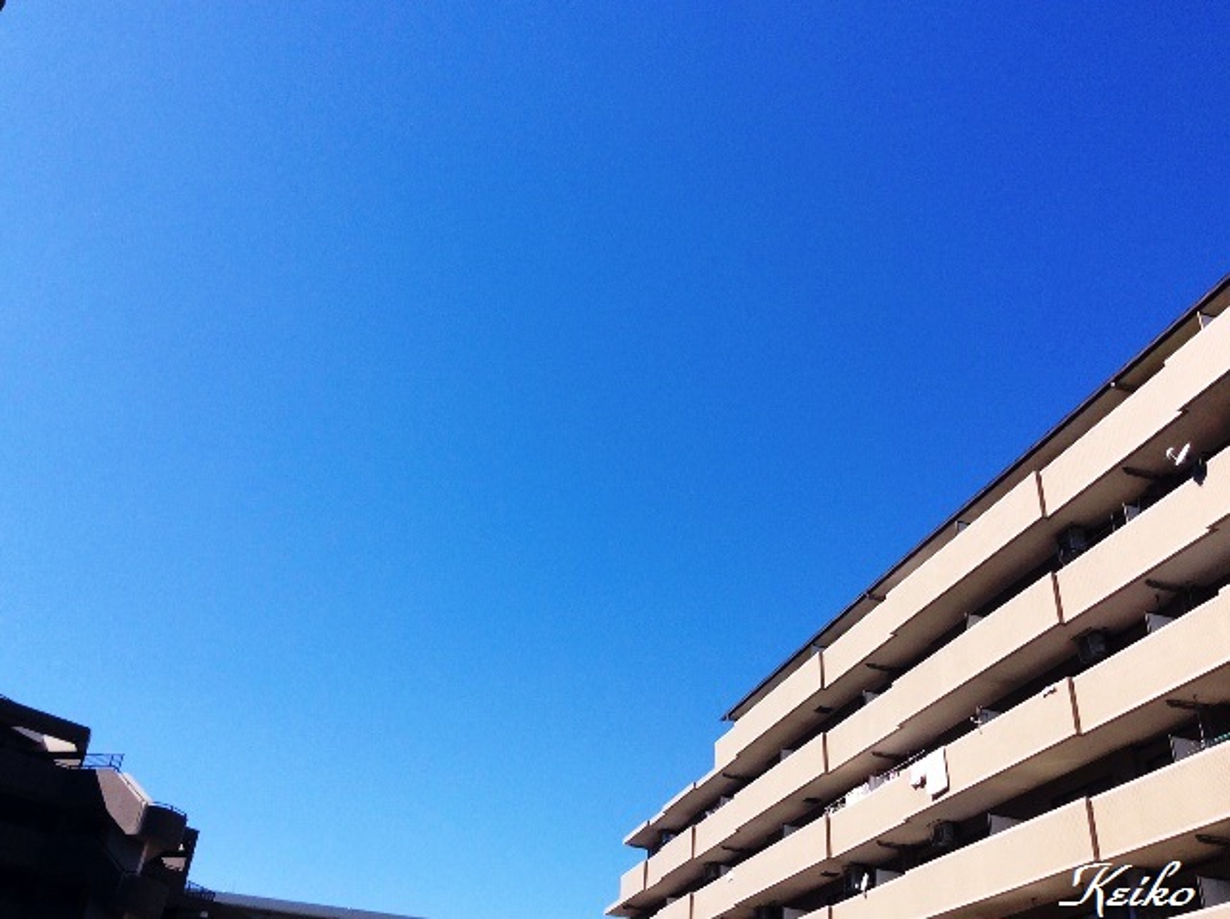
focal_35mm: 32
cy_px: 460
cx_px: 615
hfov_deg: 56.9
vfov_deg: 44.1
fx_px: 1135
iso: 32
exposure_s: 1/1362
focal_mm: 3.3
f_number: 2.4
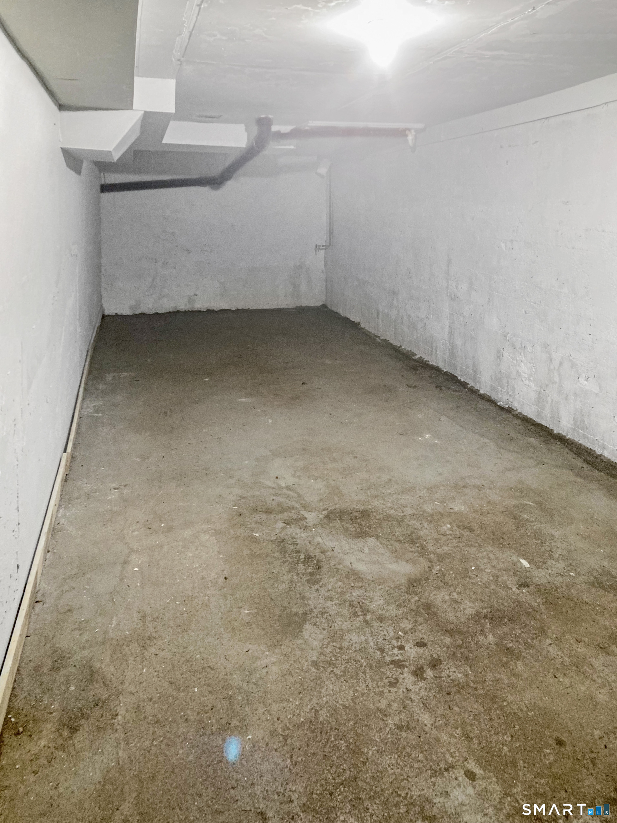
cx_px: 308
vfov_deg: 63.4
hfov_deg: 49.7
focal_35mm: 28
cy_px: 412
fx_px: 665
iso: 400
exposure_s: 1/32
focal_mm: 3.99
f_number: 1.8
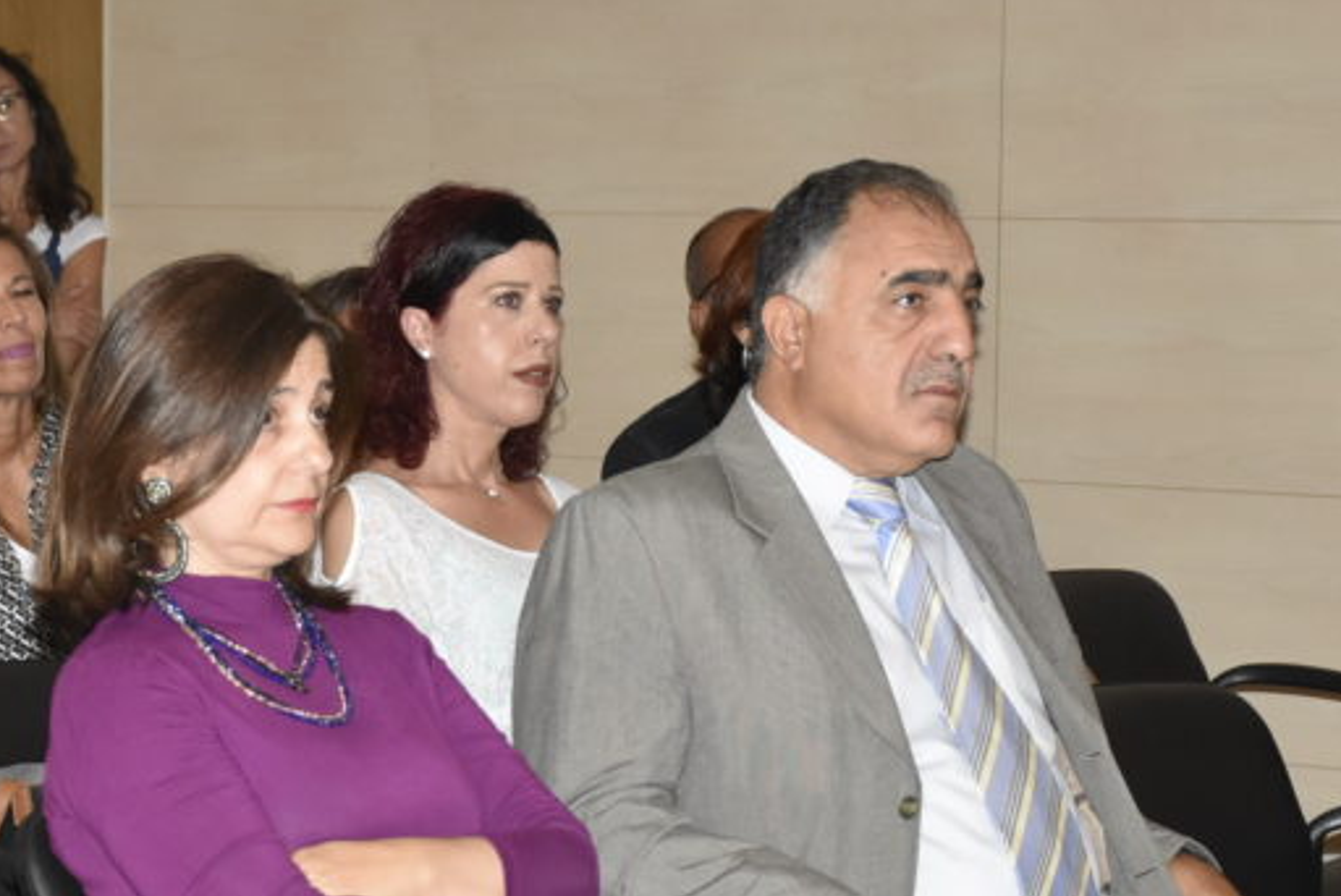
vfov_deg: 9.5
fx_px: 5367
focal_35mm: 144
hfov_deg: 14.1
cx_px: 94
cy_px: 828
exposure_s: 1/60
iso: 1600
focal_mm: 48
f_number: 5.6
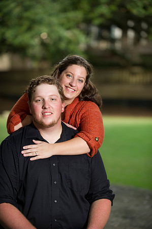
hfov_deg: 11.8
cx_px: 76
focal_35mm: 116
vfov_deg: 17.7
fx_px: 736
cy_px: 114
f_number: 2.8
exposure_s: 1/250
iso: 200
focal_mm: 116
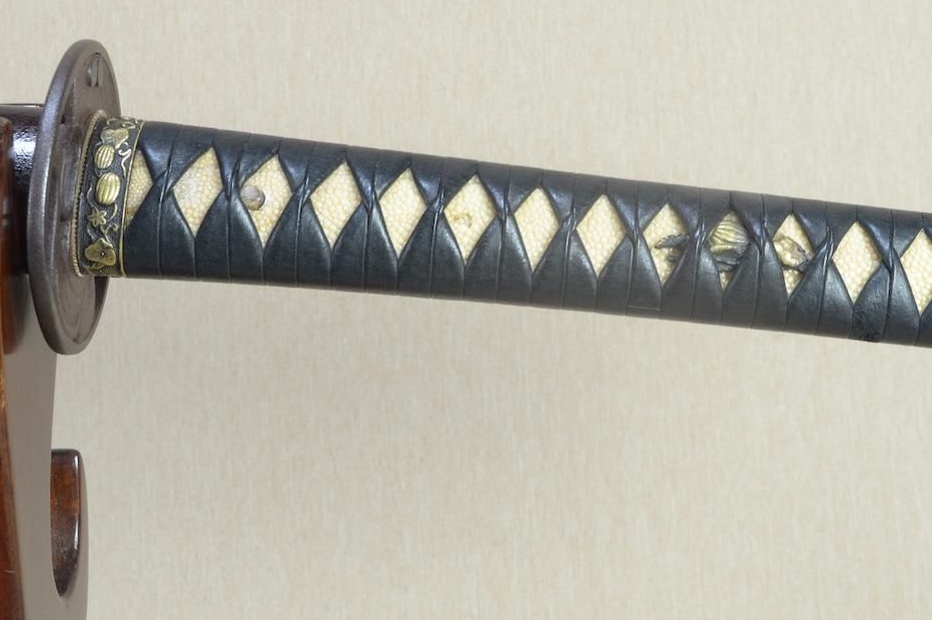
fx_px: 1863
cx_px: 621
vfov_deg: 18.9
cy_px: 219
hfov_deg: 27.9
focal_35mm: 72
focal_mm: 32
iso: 400
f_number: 11
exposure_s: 1/1.6
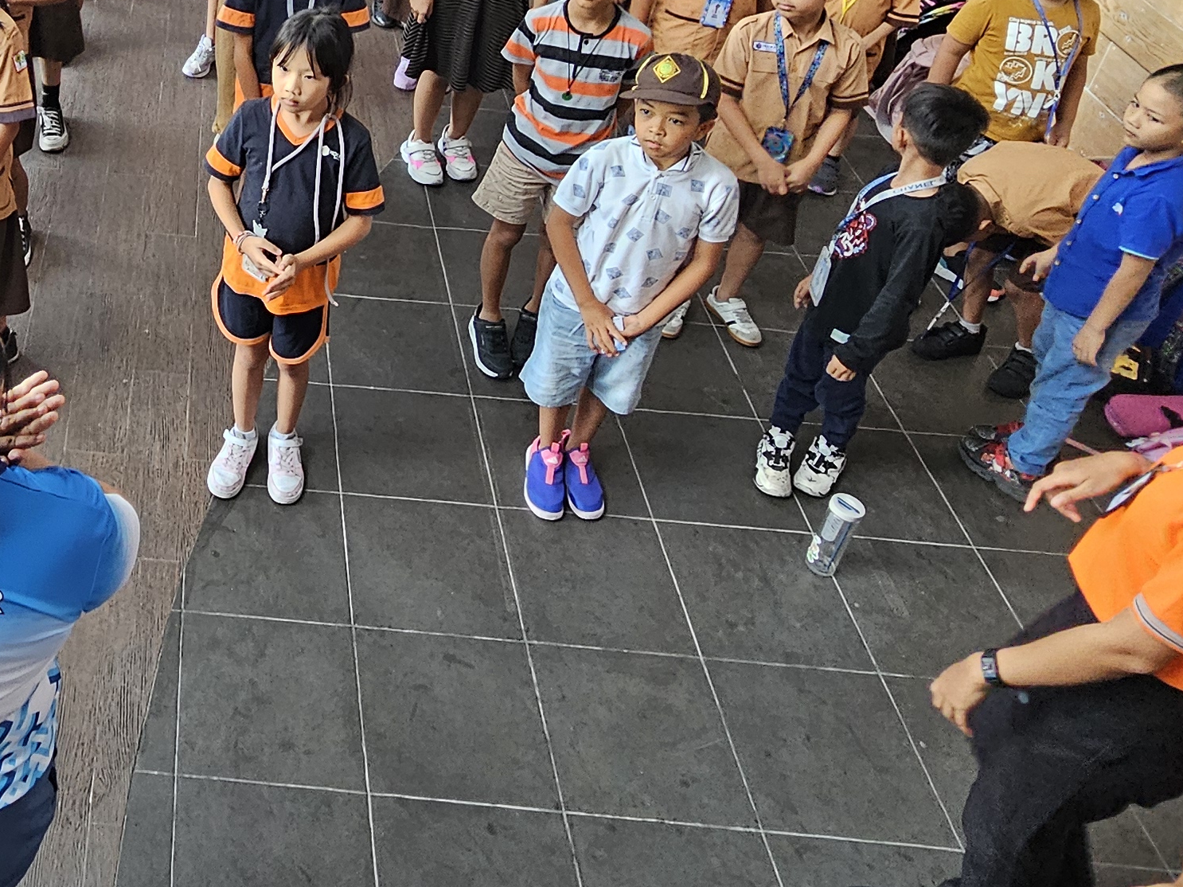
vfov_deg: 37.7
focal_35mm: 35
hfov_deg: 47.1
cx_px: 107
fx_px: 1196
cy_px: 74
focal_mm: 2.2
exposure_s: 1/50
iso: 200
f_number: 2.2
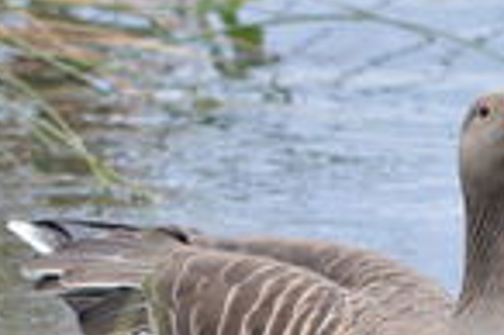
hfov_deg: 1.5
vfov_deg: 1.0
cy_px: 385
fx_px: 19298
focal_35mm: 1380
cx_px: 85
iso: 800
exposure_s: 1/1000
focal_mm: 300
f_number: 6.3
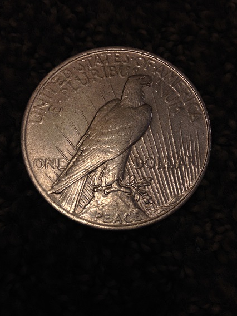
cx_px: 117
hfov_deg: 38.7
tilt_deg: -77.7
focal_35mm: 37
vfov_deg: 50.1
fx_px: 338
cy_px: 156
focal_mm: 4.28
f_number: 2.4
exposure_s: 1/40
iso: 50
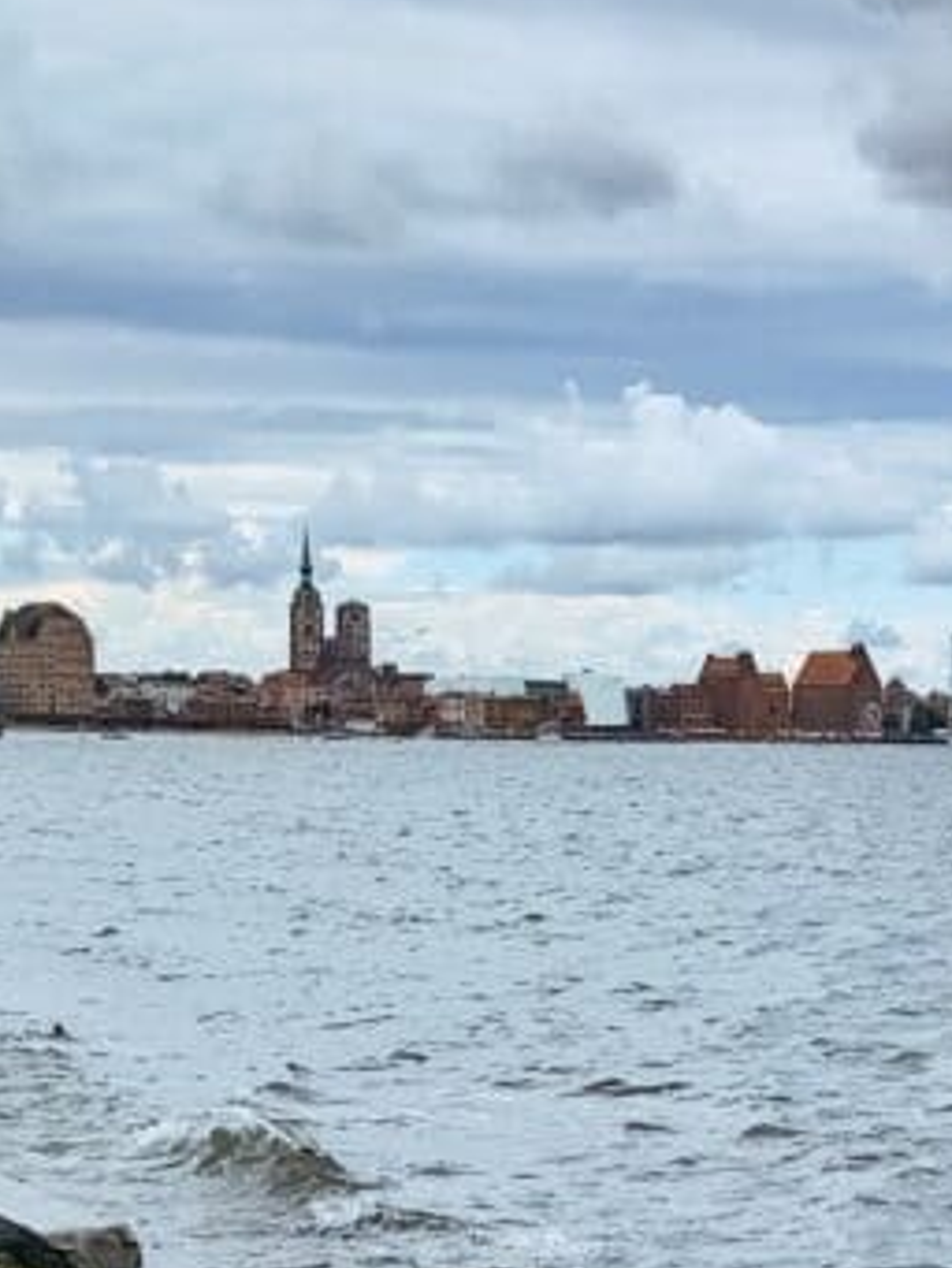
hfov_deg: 18.8
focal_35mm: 78
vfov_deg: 24.2
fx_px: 2858
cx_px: 643
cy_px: 1190
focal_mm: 4.25
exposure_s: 1/2400
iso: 25
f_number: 1.8
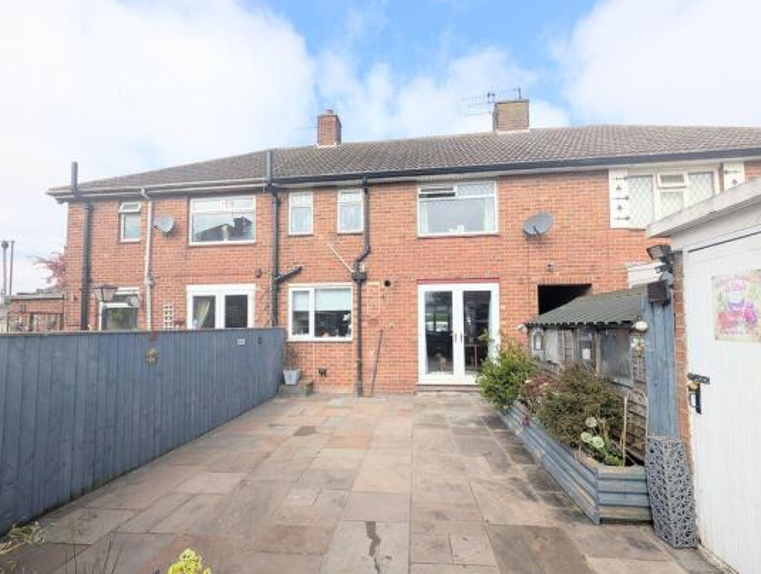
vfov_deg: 90.0
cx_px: 391
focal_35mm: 13
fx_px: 286
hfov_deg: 106.1
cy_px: 306
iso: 58
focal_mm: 2.02
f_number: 1.7
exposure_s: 1/2342
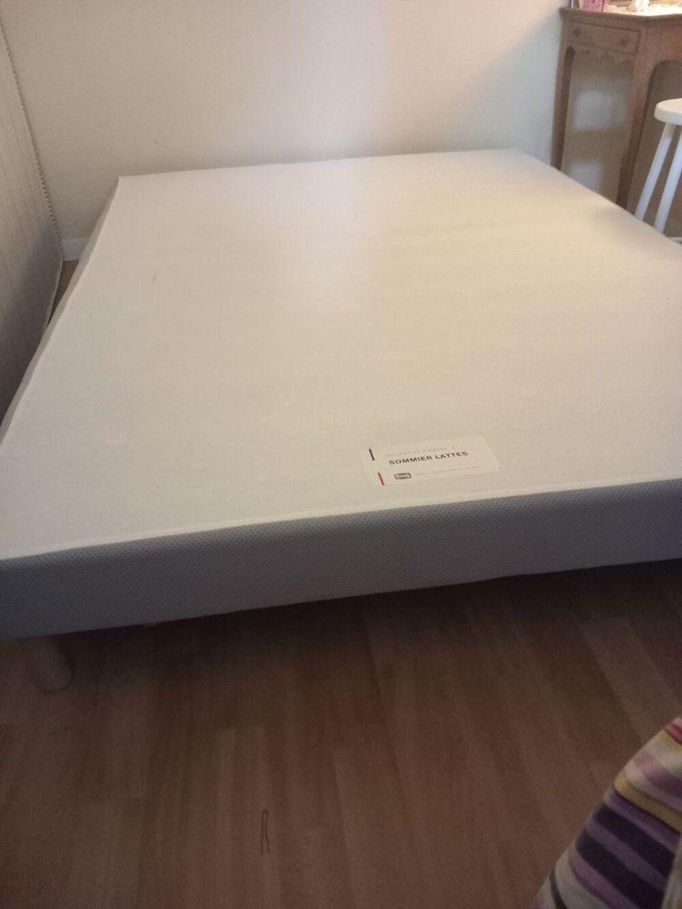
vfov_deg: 65.3
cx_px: 341
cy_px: 454
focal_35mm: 27
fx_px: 709
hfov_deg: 51.4
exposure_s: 1/14.3
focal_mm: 4
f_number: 1.8
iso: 1000
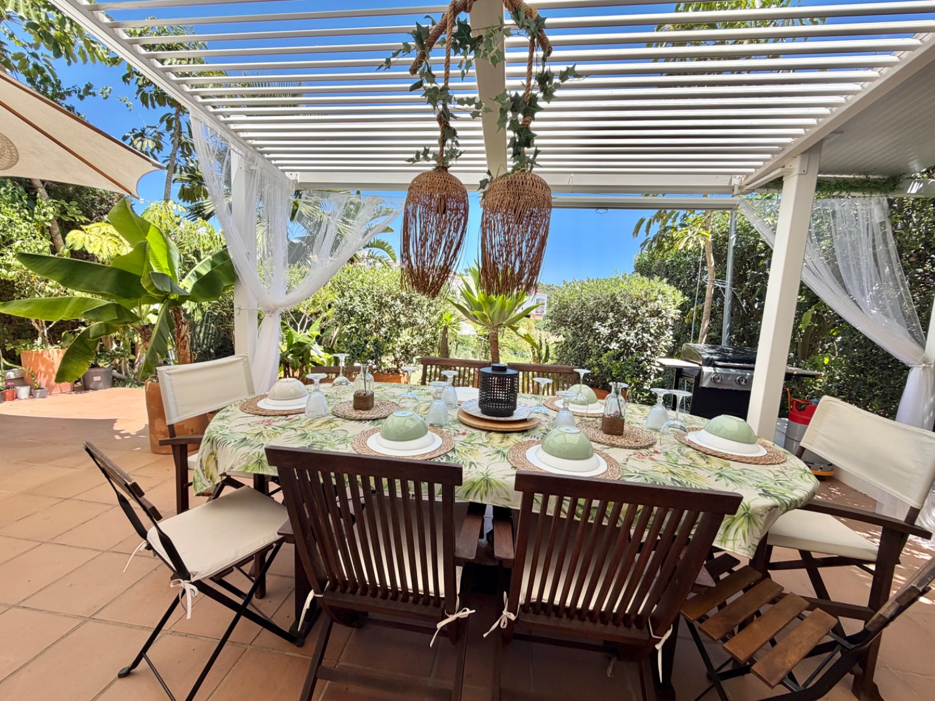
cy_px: 350
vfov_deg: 85.7
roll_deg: -2.9
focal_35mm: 14
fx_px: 378
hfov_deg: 102.1
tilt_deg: -8.0
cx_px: 468
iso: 50
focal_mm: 2.22
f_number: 2.2
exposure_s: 1/340
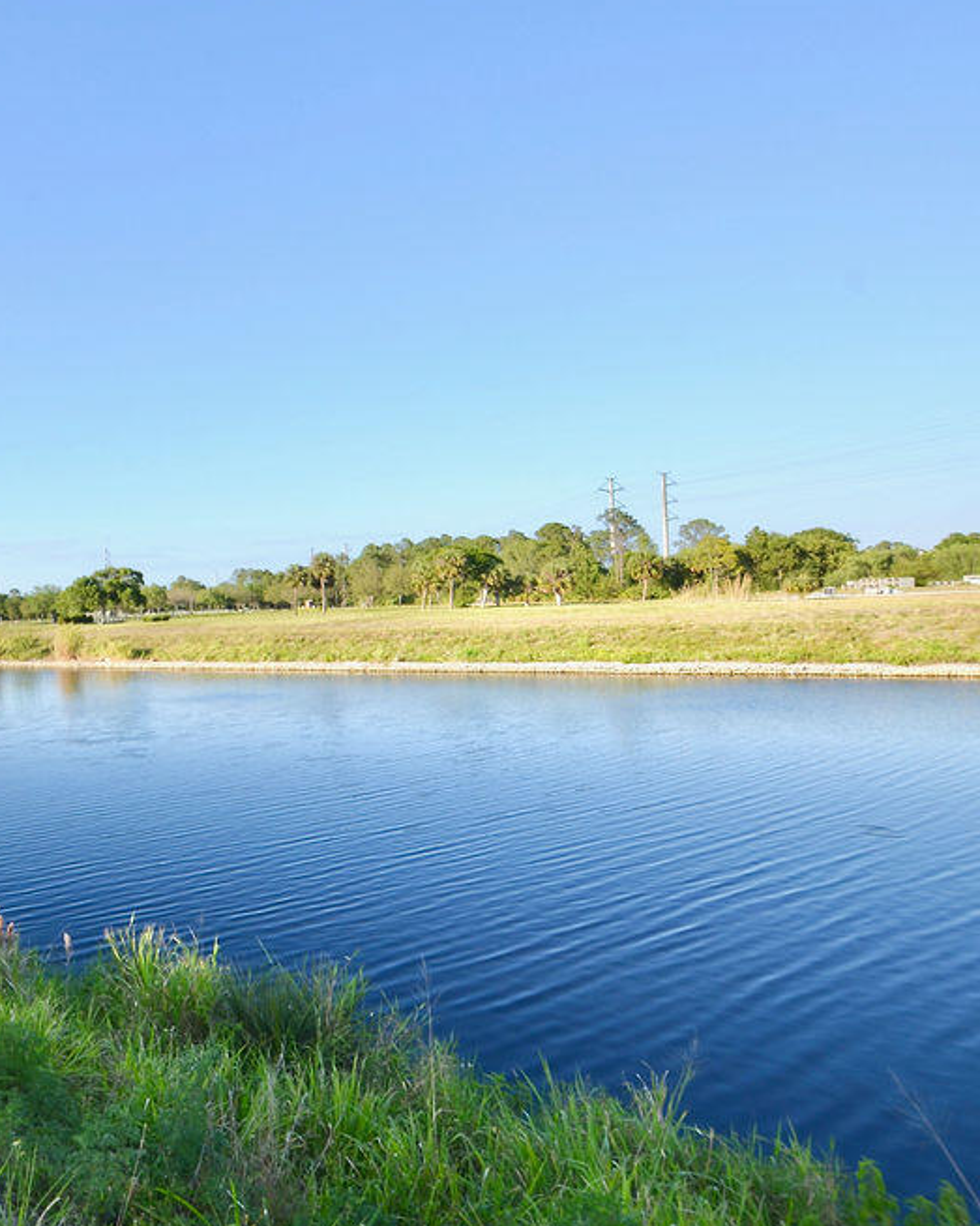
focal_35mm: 22
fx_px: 798
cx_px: 66
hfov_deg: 53.6
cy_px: 611
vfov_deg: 75.1
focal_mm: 10
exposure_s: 1/250
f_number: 8
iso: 160
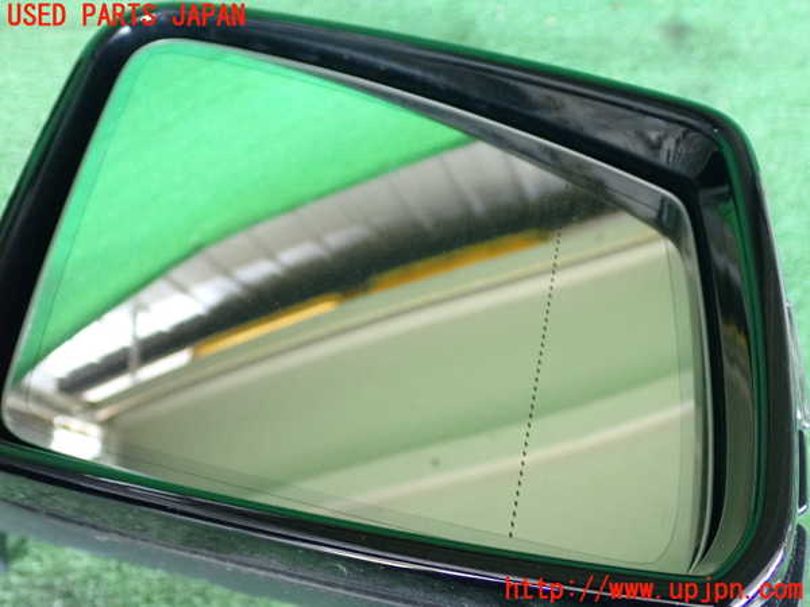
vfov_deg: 35.1
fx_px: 959
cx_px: 405
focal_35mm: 41
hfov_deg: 45.8
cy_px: 304
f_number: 2.8
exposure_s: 1/125
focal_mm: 7.31
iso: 1250
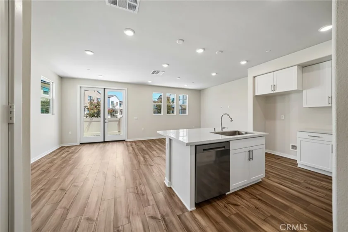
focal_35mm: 12
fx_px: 116
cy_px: 116
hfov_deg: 112.6
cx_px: 174
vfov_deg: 90.0
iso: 160
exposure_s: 1/30
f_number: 7.1
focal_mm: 12
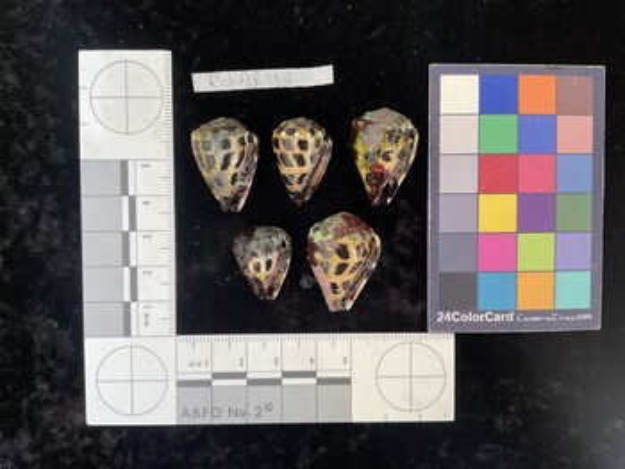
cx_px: 312
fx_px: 524
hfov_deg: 61.6
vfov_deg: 48.3
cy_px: 234
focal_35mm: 29
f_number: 1.8
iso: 50
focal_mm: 3
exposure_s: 1/120
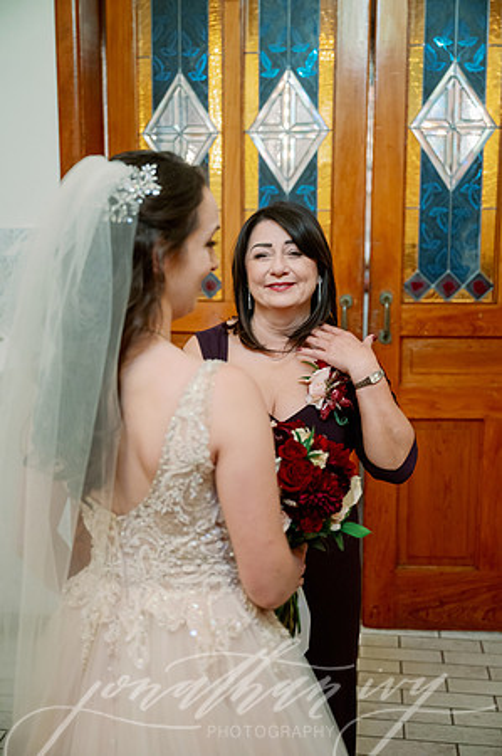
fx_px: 797
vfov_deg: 50.7
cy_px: 378
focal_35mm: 38
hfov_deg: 35.0
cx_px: 251
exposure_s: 1/250
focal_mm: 38
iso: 3200
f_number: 2.8
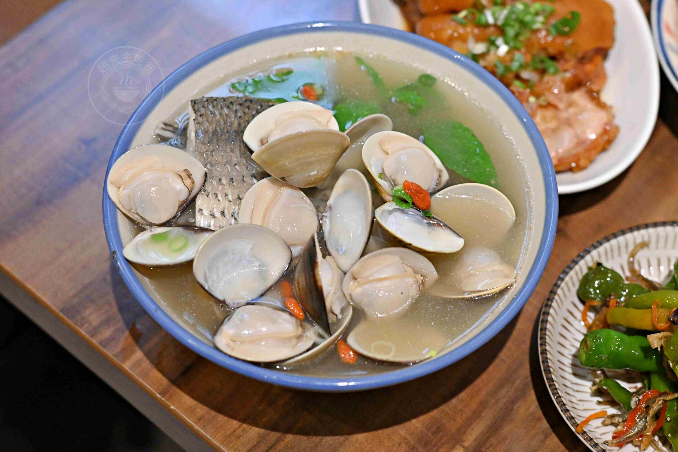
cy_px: 226
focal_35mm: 75
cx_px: 339
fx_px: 1412
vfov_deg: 18.2
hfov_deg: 27.0
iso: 3200
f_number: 3.2
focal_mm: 50
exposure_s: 1/200
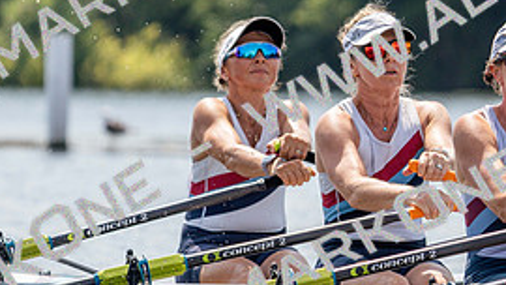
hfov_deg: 3.3
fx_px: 8844
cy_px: 140
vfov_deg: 1.8
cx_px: 474
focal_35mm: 659
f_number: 5.6
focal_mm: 293
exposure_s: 1/1600
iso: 200
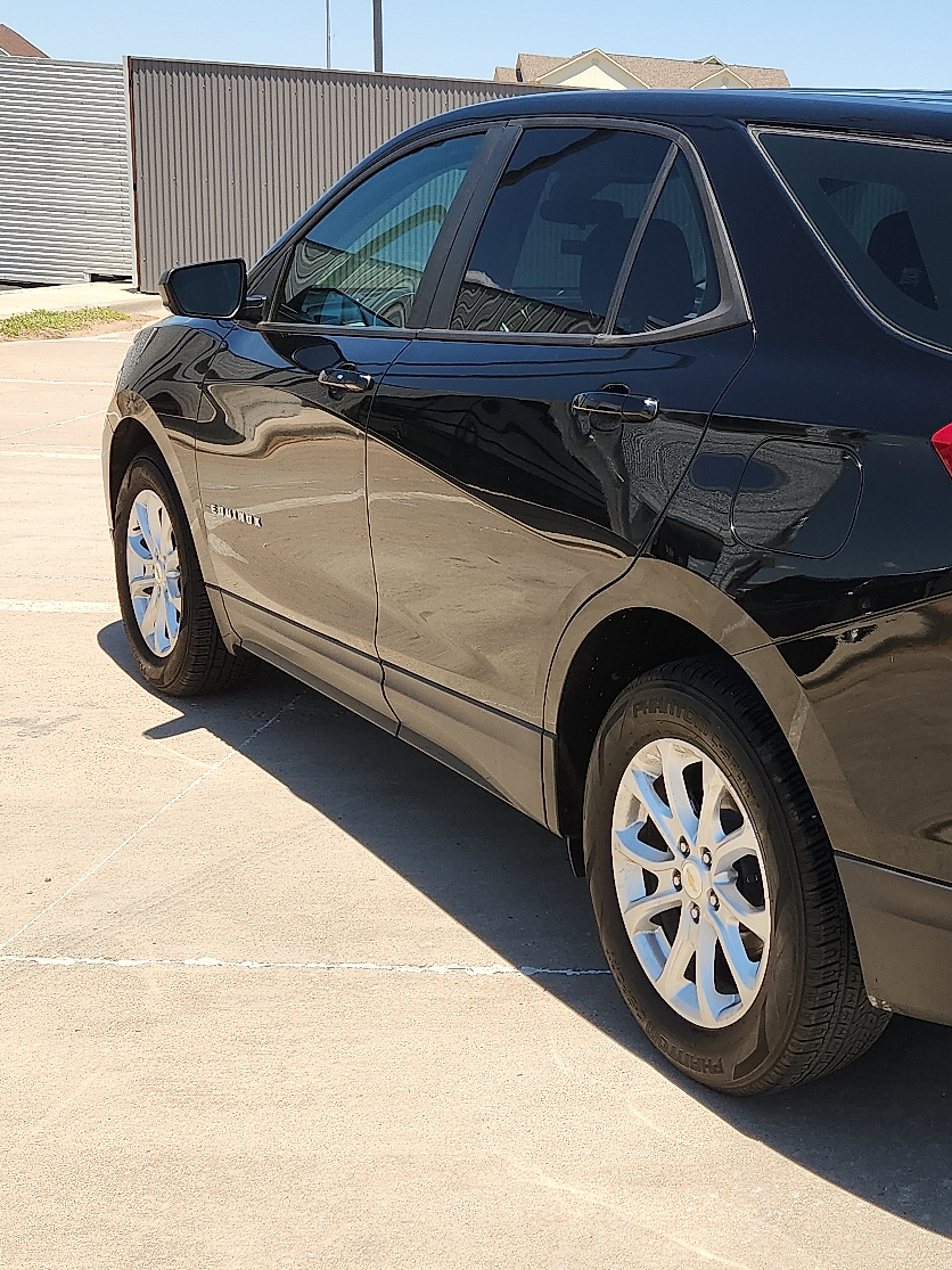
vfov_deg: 55.3
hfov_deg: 39.3
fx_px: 1210
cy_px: 604
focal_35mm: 33
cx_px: 888
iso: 50
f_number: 1.8
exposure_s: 1/1111
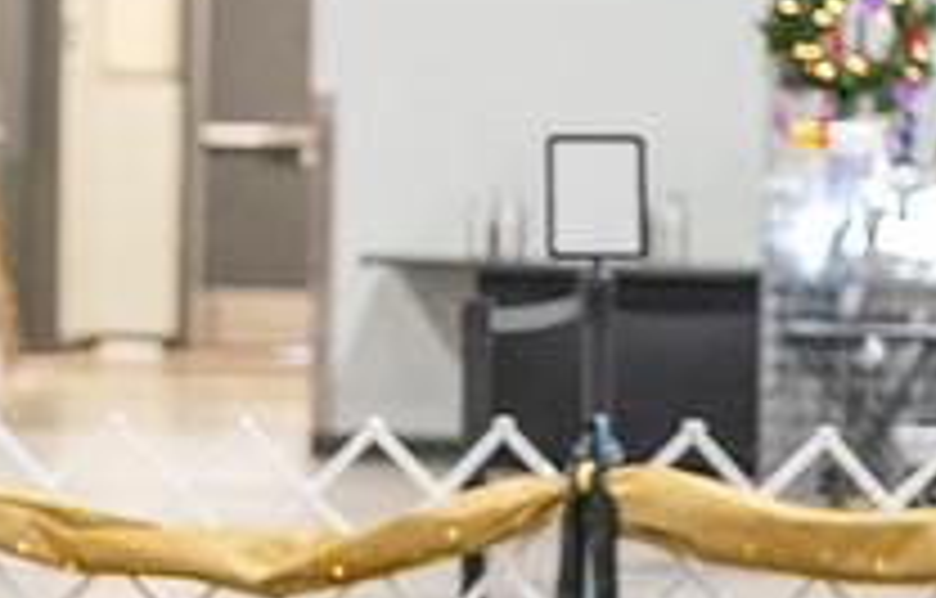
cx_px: -63
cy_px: 340
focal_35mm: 408
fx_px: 10476
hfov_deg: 5.1
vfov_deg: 3.3
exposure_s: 1/250
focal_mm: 120
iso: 6400
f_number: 2.8
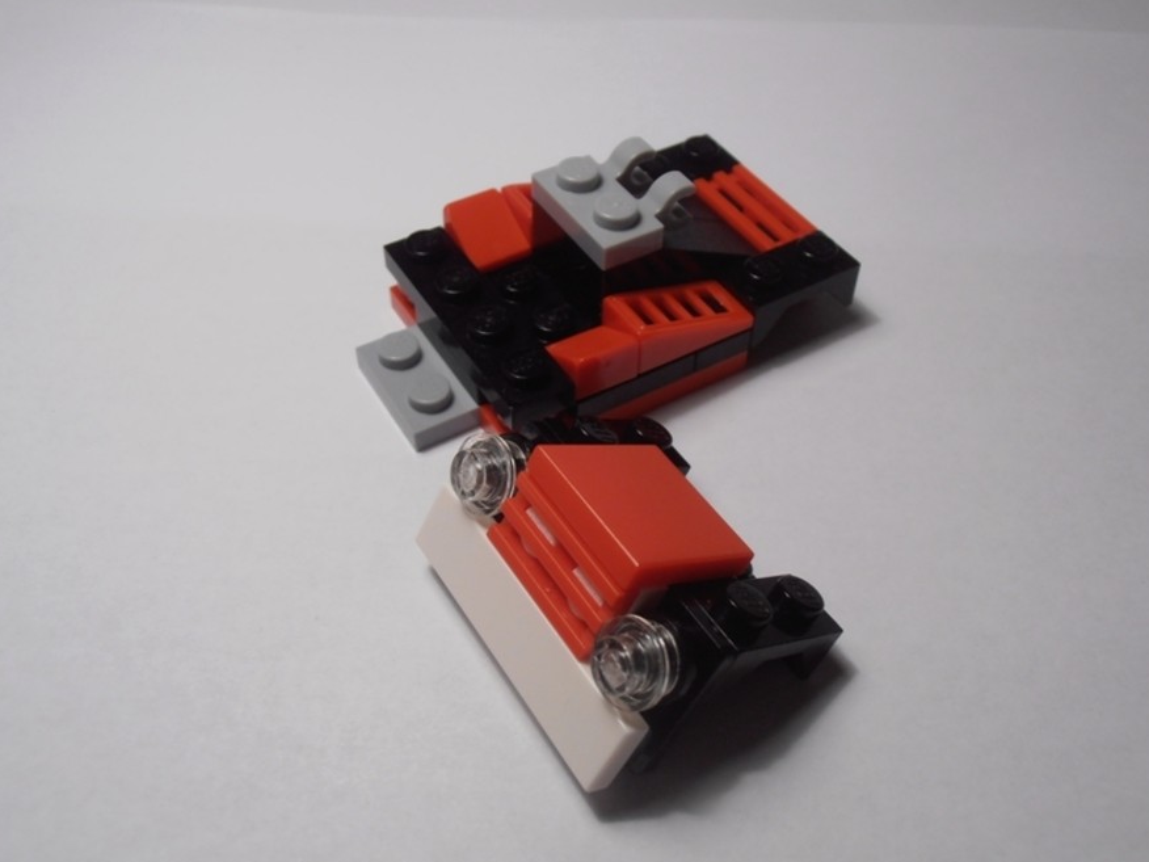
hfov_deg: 49.0
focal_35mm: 38
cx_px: 582
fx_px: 1261
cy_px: 432
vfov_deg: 37.7
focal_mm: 6.61
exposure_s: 1/60
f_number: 3.9
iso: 80
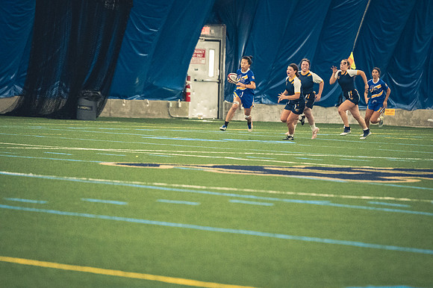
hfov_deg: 6.9
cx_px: 216
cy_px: 144
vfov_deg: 4.6
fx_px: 3606
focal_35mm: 300
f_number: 2.8
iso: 12800
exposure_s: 1/500
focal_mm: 200
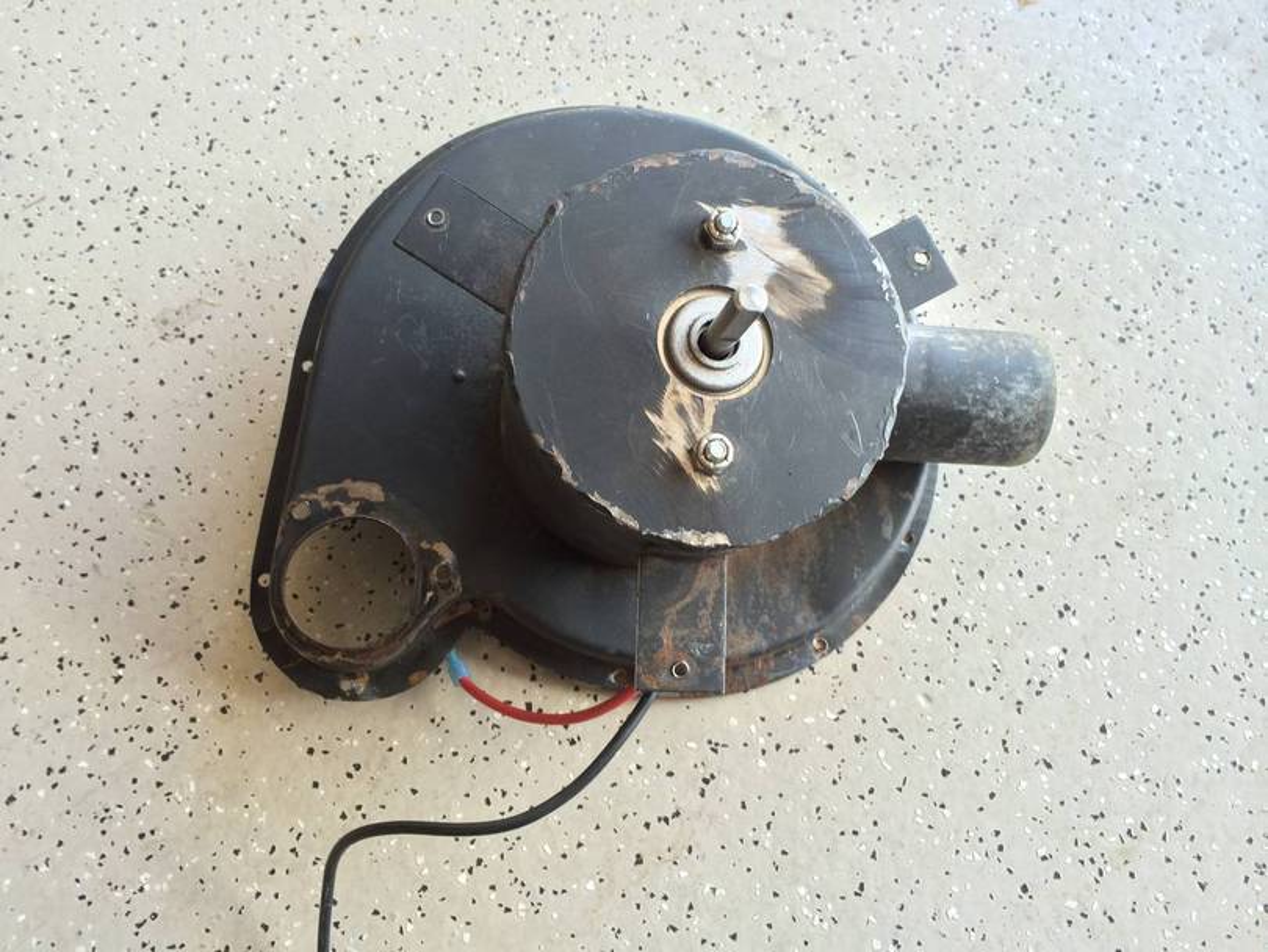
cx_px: 634
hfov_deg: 59.9
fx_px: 1099
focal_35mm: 30
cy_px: 476
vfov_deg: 46.8
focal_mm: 4.12
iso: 50
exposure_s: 1/60
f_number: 2.2
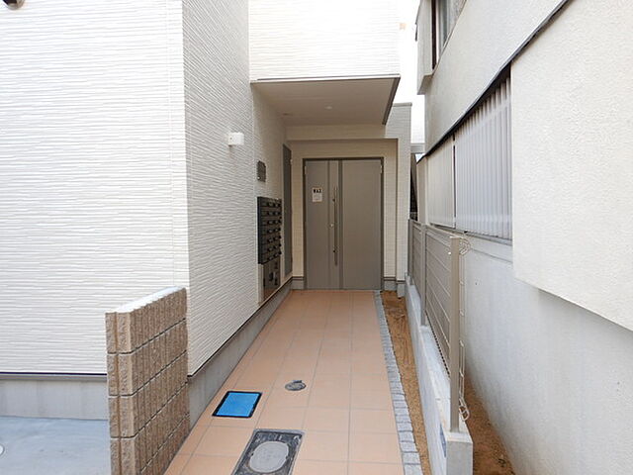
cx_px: 316
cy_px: 238
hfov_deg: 71.6
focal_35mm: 24
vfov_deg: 56.8
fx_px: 439
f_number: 2.8
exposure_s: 1/80
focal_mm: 4.3
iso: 125
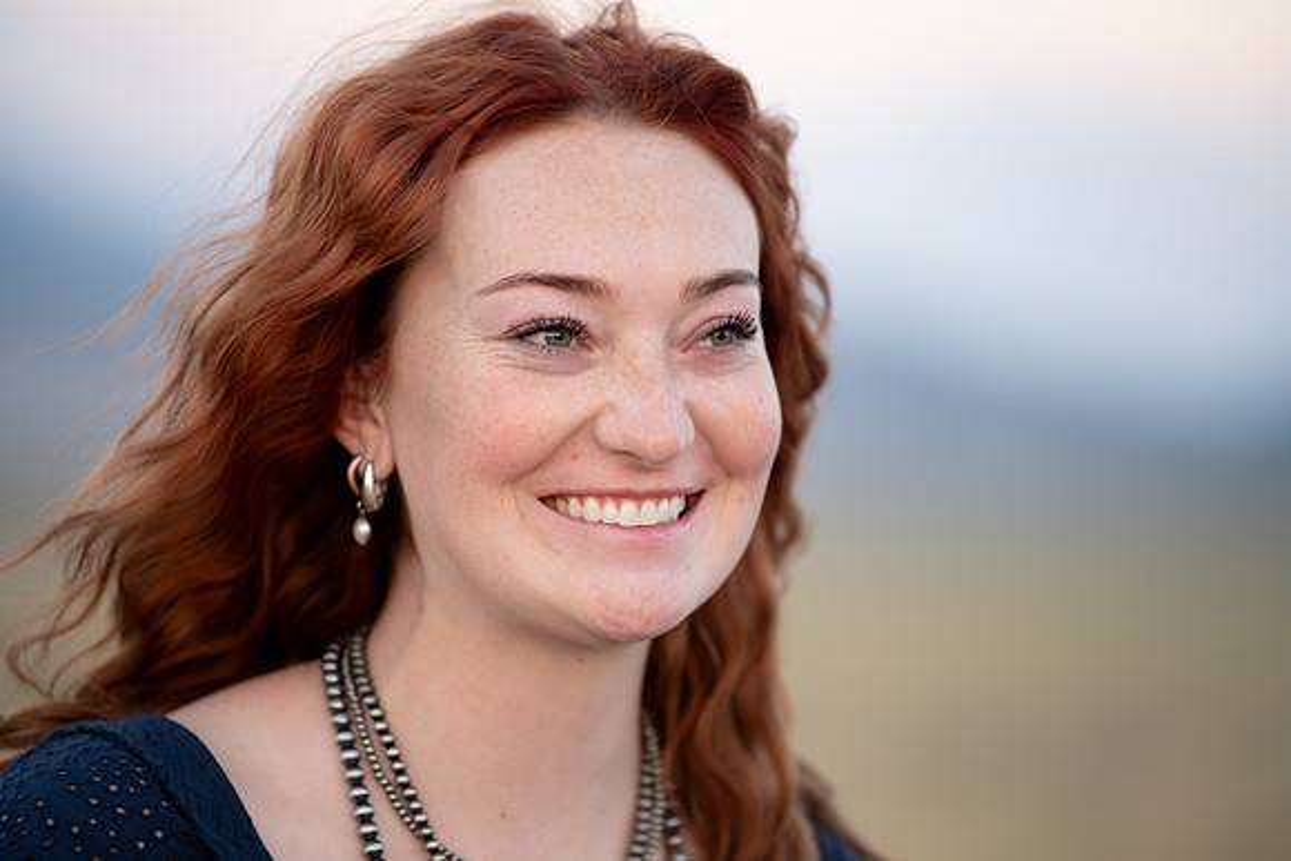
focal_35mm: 210
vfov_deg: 6.5
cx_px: 646
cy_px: 430
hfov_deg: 9.8
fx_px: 7532
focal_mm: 200
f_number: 2.8
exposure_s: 1/100
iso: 250
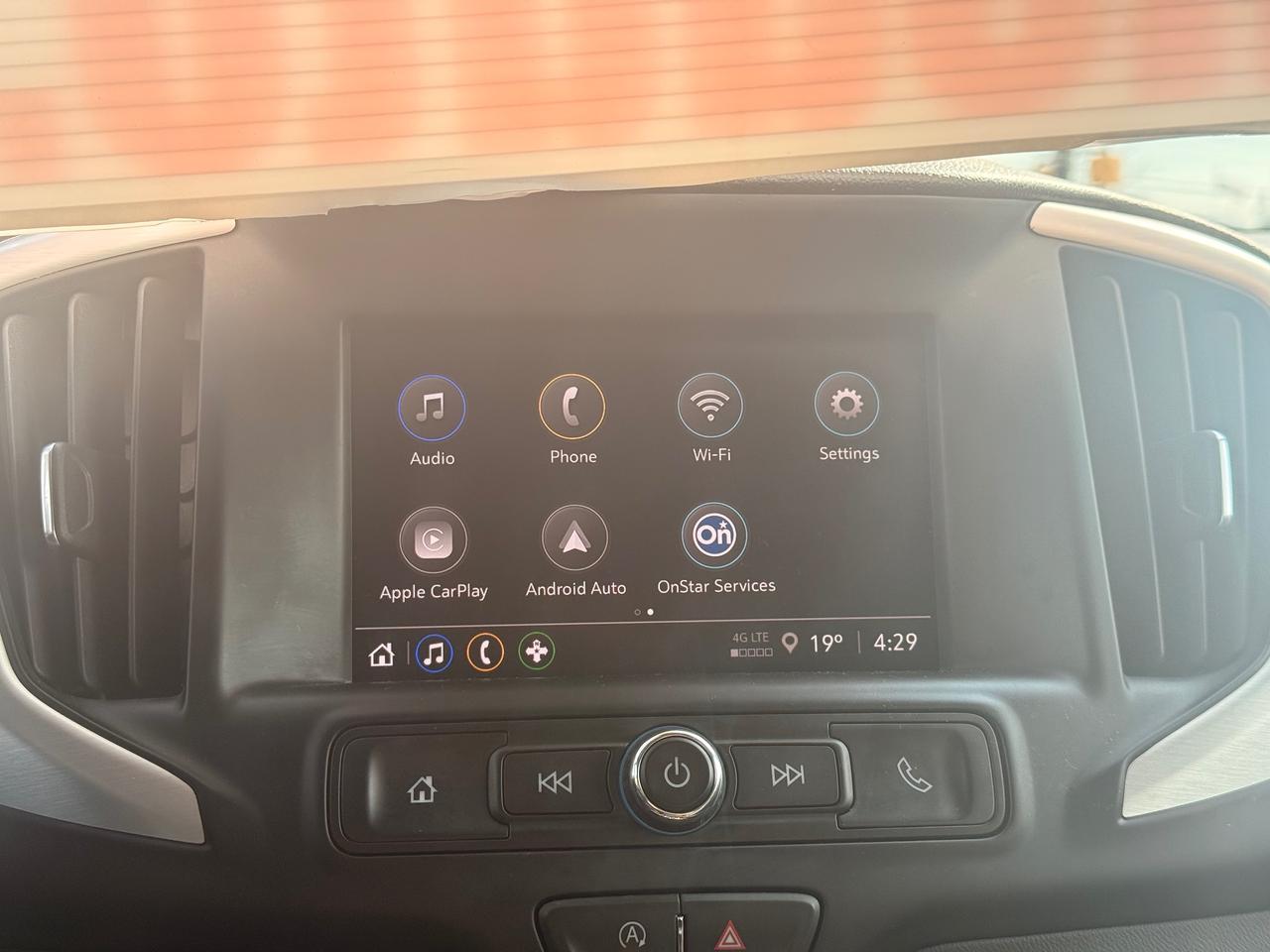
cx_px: 635
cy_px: 476
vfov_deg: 30.3
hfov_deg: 39.7
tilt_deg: -4.9
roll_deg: -0.4
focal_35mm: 48
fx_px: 1761
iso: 80
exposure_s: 1/484
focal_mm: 6.76
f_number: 1.78
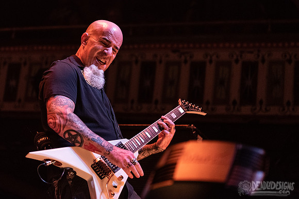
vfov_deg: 14.0
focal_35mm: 97
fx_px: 809
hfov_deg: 20.9
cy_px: 61
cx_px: 102
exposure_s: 1/640
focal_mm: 70
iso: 2500
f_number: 3.2
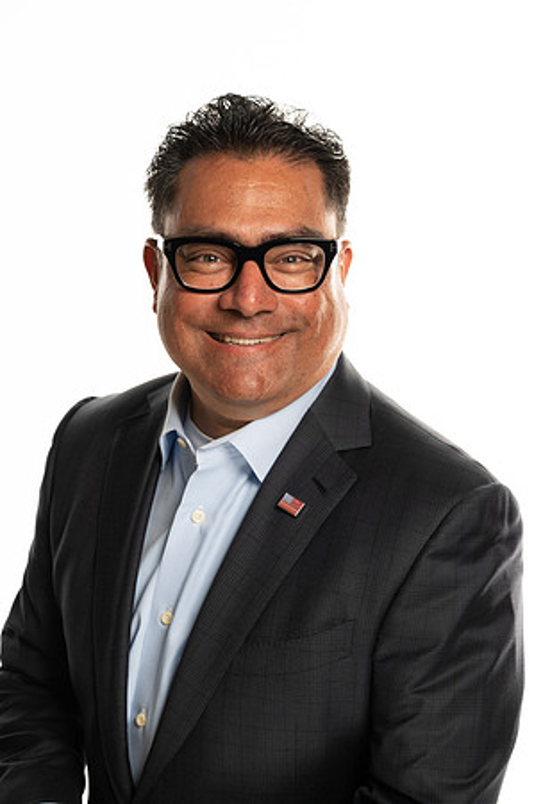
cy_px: 402
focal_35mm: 61
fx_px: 1360
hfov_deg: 22.2
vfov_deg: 32.9
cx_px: 267
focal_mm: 61
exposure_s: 1/80
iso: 100
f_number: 6.3
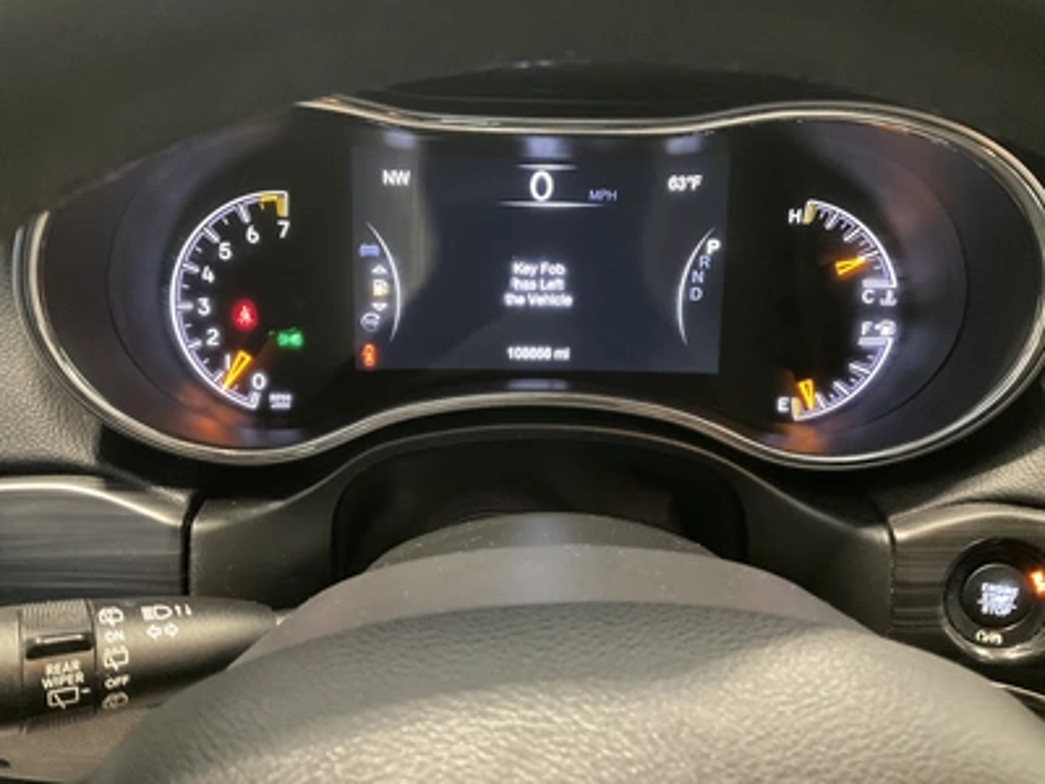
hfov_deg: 61.7
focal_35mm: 29
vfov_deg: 48.2
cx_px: 522
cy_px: 392
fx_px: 875
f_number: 1.8
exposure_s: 1/25
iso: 500
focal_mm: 3
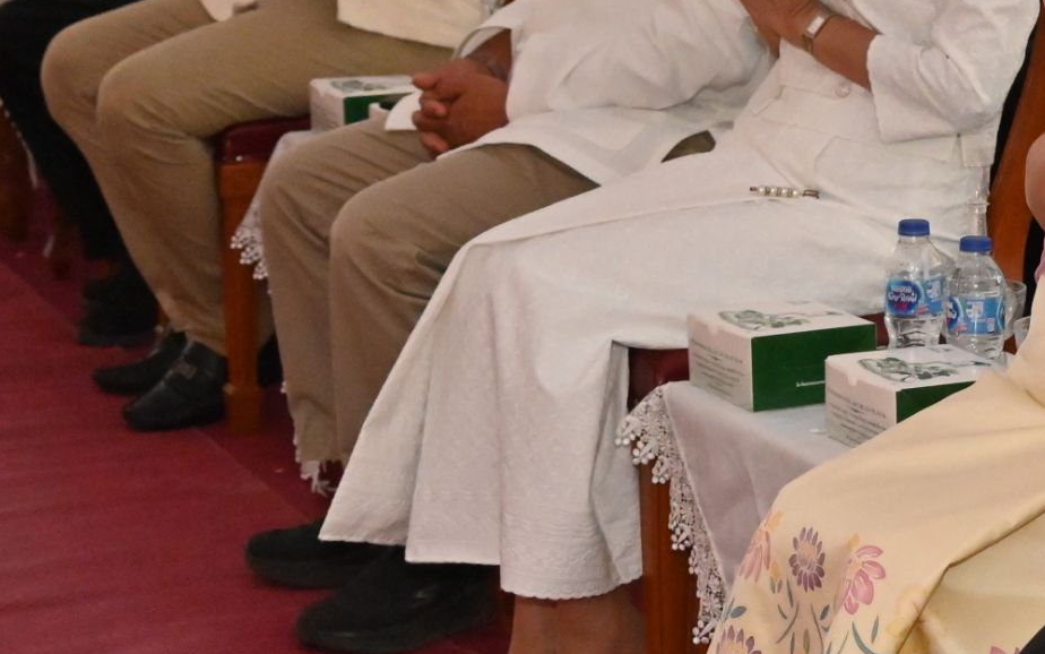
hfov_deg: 16.3
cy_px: 96
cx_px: 1195
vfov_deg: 10.5
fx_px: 3532
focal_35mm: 124
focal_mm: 30.5
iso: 4000
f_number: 4.5
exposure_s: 1/6400
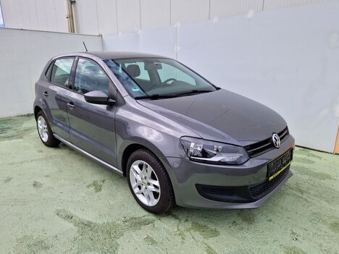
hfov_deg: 71.6
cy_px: 127
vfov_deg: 56.8
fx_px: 235
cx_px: 165
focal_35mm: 24
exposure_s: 1/1212
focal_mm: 5.4
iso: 50
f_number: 1.8
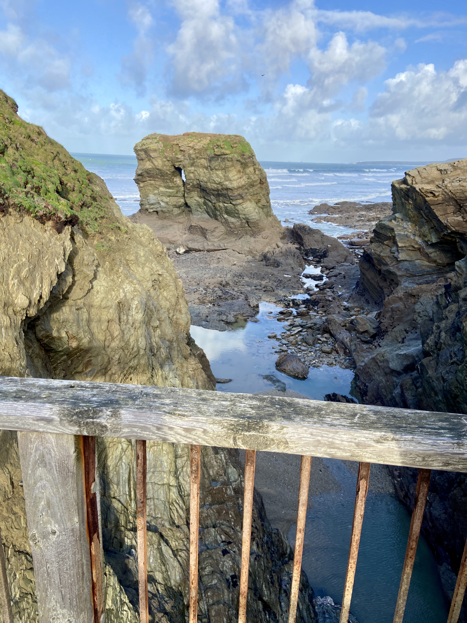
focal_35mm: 26
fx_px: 468
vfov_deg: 67.3
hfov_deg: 53.1
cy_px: 312
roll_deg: -2.3
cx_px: 234
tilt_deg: -17.6
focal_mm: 4.25
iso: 32
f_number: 1.8
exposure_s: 1/1447
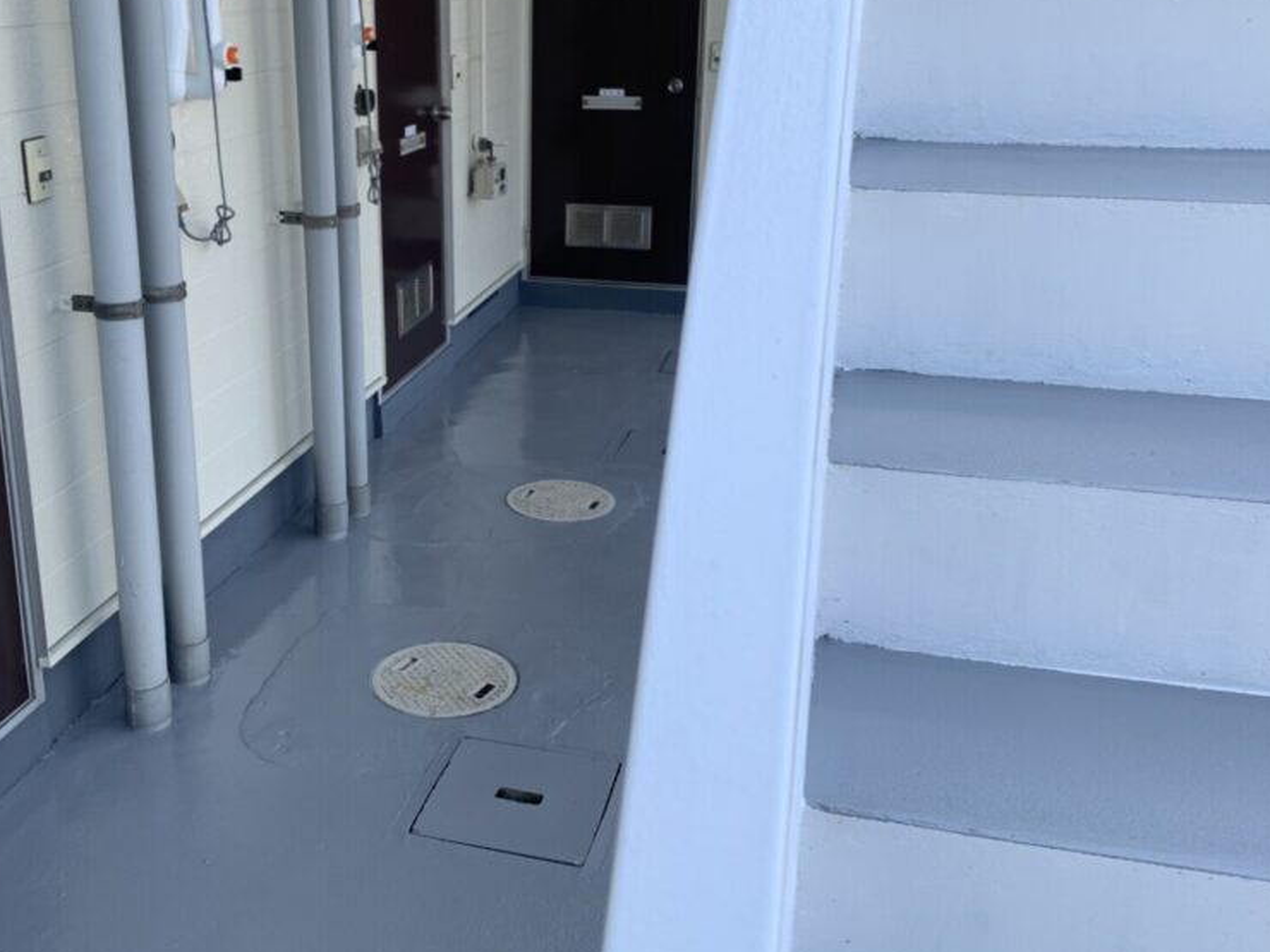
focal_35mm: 36
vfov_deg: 39.5
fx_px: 1321
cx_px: 494
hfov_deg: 50.9
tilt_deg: -17.2
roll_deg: -0.2
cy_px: 372
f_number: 1.8
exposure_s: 1/450
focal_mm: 4.25
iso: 25
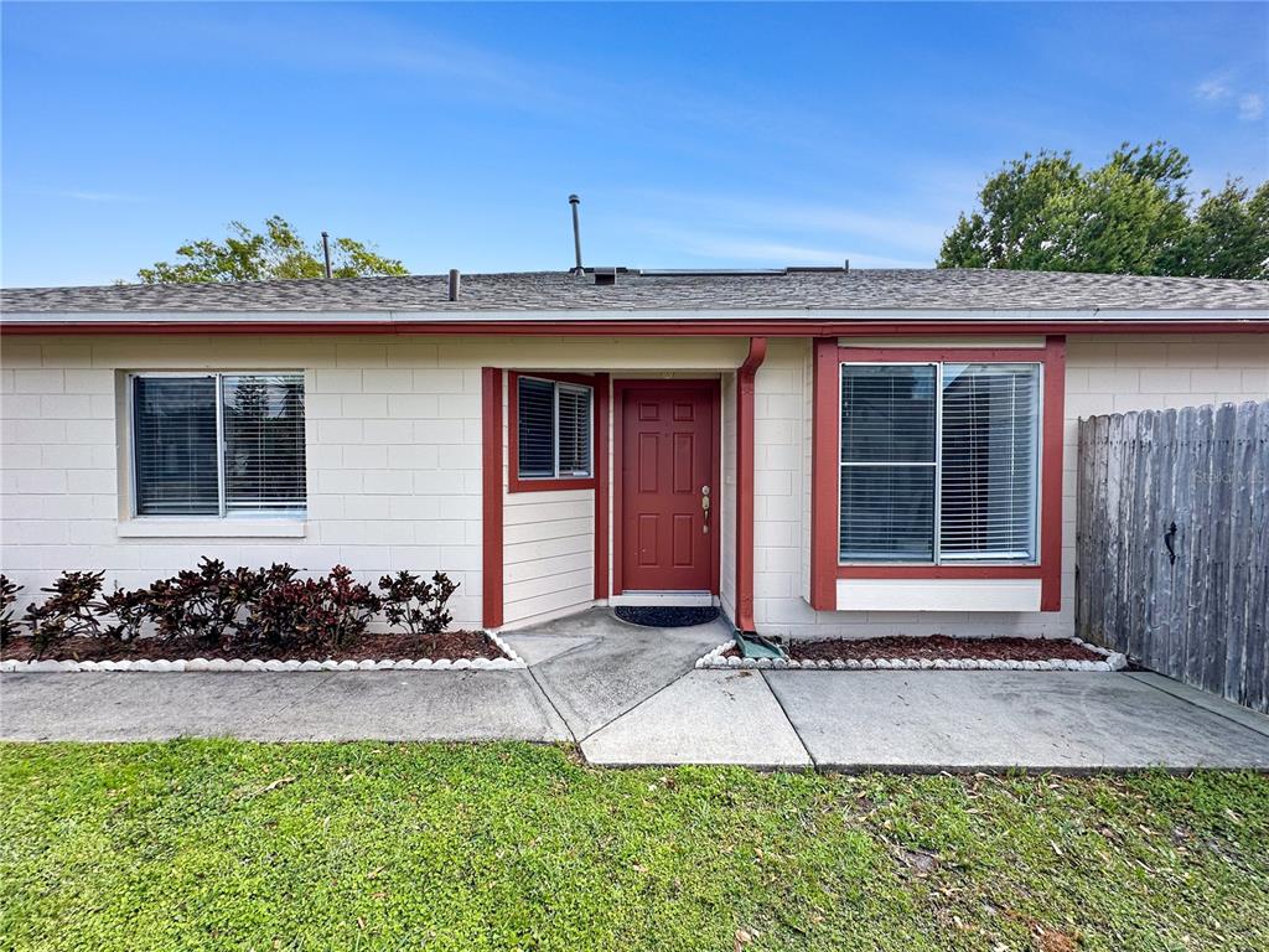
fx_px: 513
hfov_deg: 102.1
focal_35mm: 14
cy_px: 476
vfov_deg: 85.7
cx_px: 634
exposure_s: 1/480
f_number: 2.2
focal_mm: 2.22
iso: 40
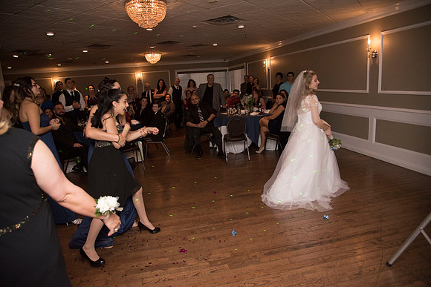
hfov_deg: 73.7
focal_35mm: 24
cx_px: 216
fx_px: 287
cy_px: 144
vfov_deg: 53.2
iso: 2000
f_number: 4
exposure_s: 1/200
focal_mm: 24
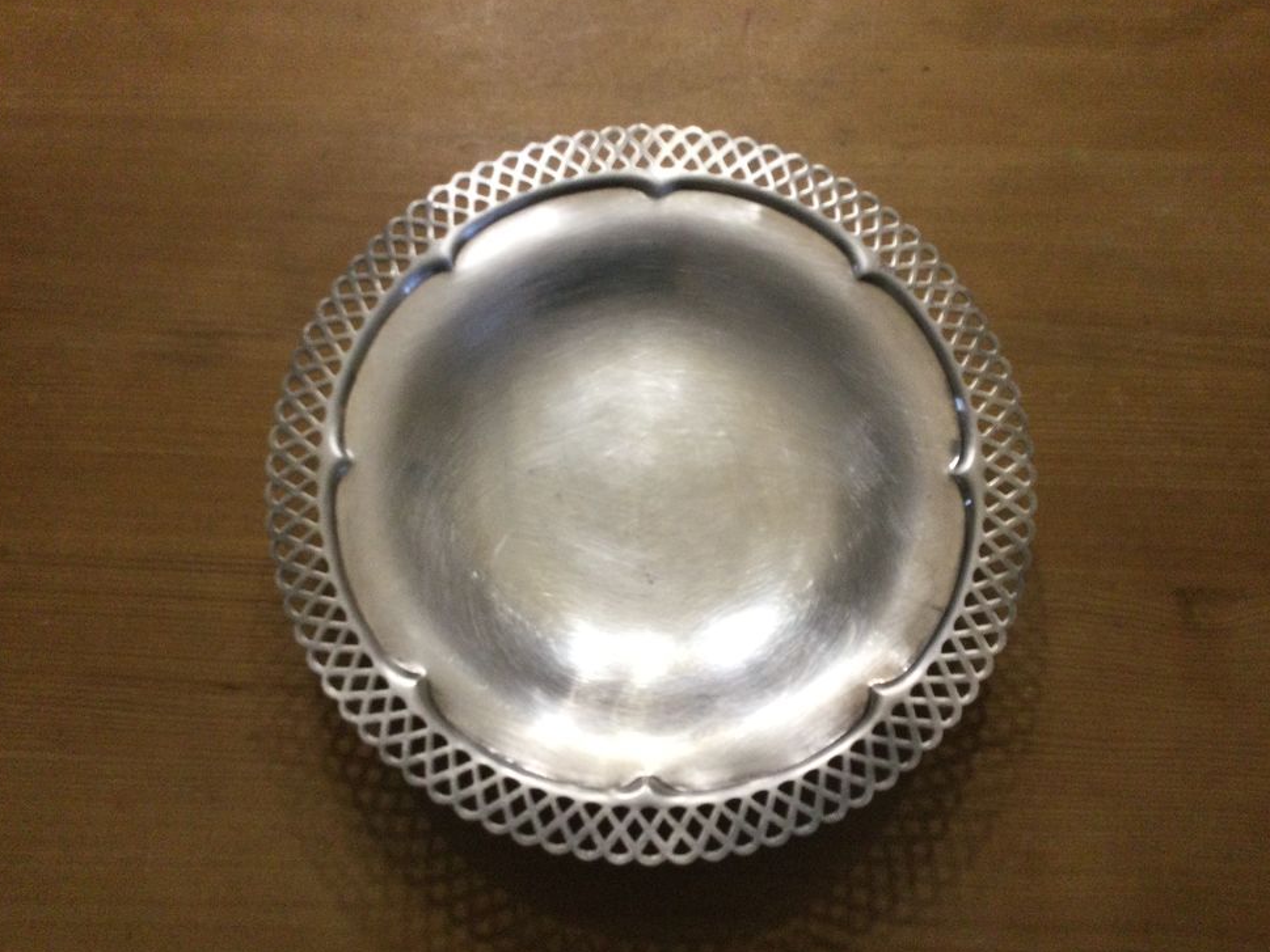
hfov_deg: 56.8
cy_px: 485
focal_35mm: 32
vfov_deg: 44.2
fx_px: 1174
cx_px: 646
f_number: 2.4
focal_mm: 3.3
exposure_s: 1/33
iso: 64
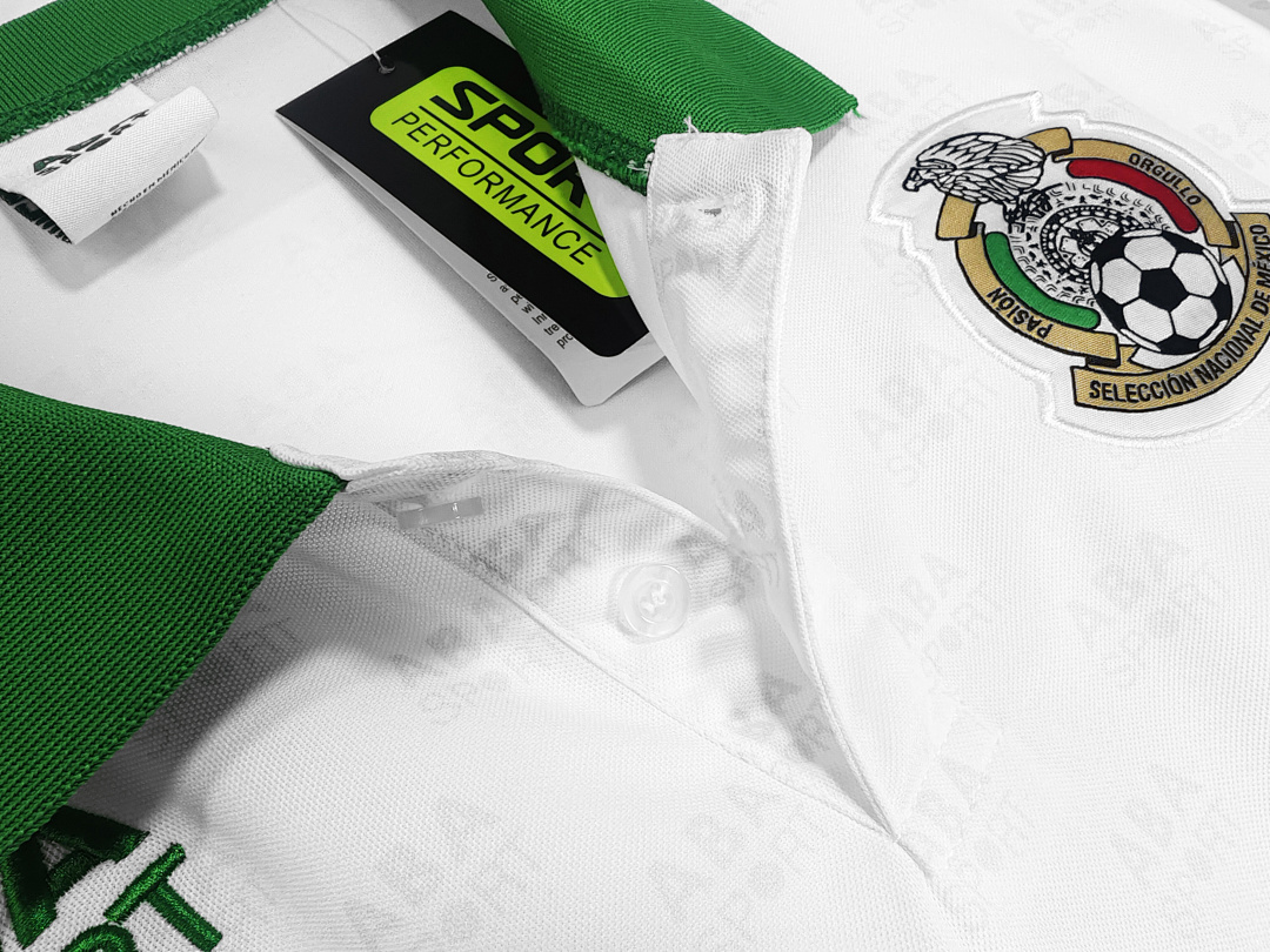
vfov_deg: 58.9
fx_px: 844
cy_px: 476
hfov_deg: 73.9
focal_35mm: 23
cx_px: 635
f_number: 2.2
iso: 354
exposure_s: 1/120
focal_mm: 2.59
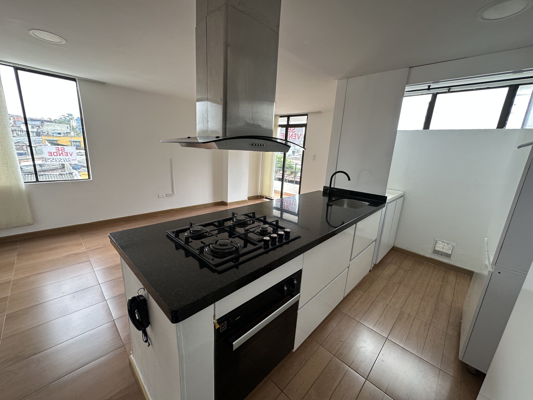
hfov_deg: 102.1
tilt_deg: -13.5
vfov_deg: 85.7
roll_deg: -3.2
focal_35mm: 14
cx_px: 266
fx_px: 216
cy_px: 200
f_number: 2.2
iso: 80
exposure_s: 1/99
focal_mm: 2.22
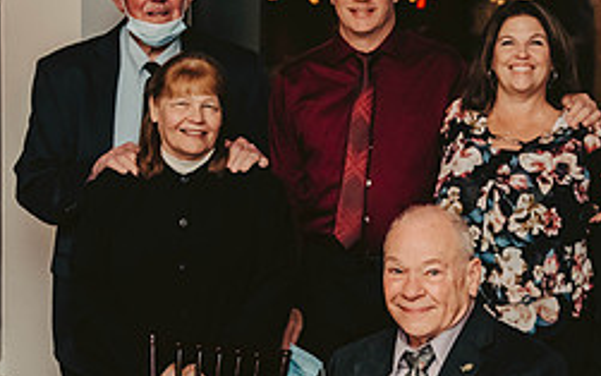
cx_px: 426
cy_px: 250
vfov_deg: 13.2
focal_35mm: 99
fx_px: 1622
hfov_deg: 20.9
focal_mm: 42
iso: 2500
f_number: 3.2
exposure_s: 1/200
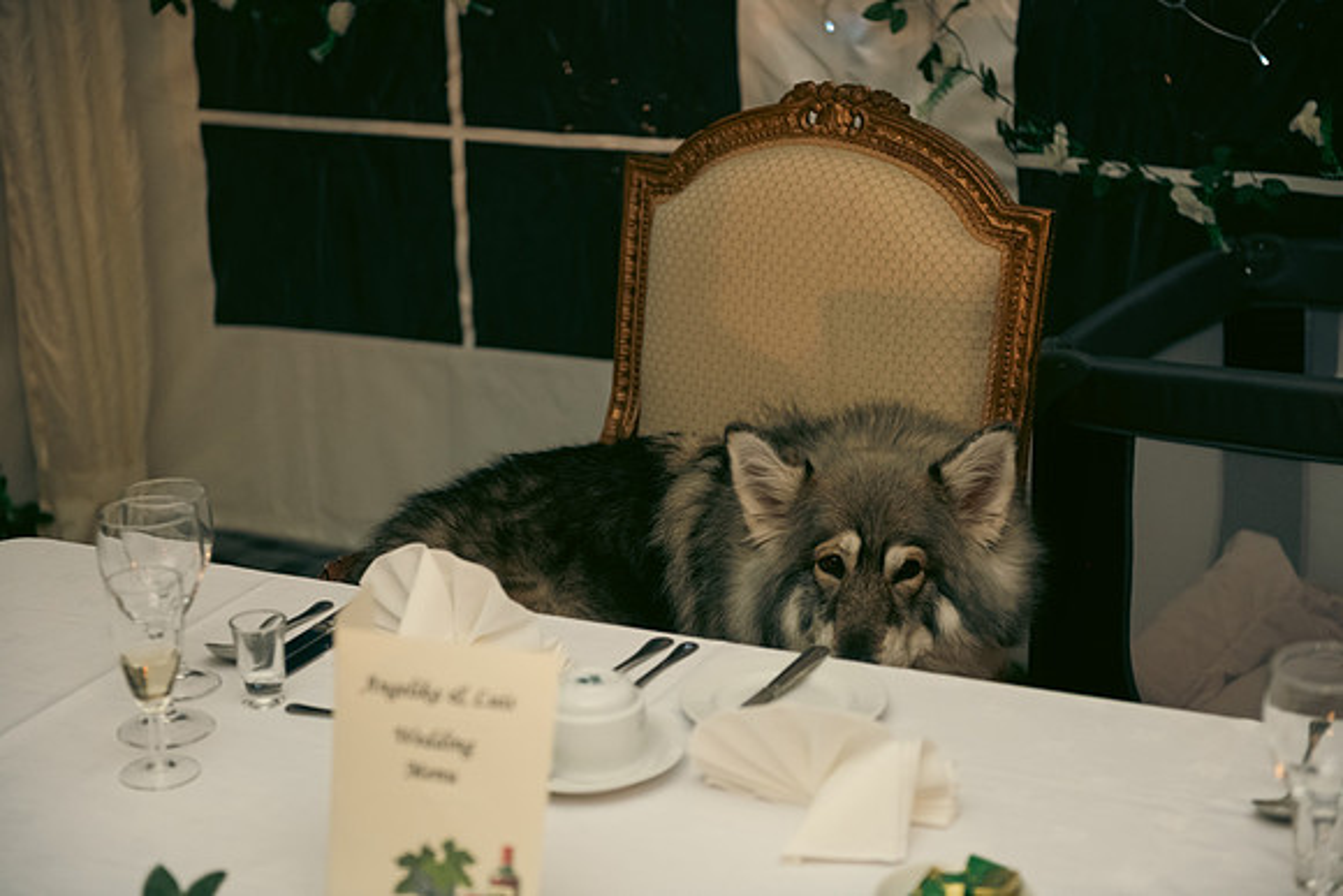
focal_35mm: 70
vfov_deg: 19.5
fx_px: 2612
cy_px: 448
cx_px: 672
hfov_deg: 28.8
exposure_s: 1/160
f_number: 3.5
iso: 800
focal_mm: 70
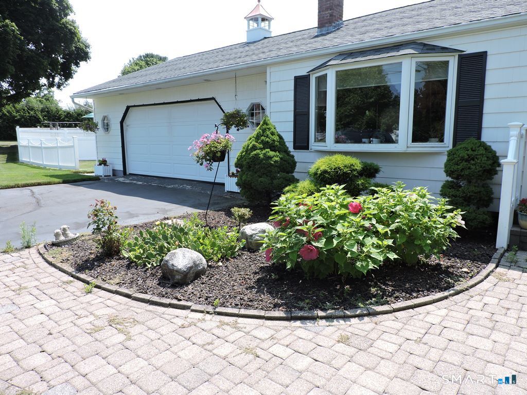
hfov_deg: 71.6
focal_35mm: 24
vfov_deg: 56.8
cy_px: 198
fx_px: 365
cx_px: 264
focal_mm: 4.3
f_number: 3
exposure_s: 1/500
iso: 100
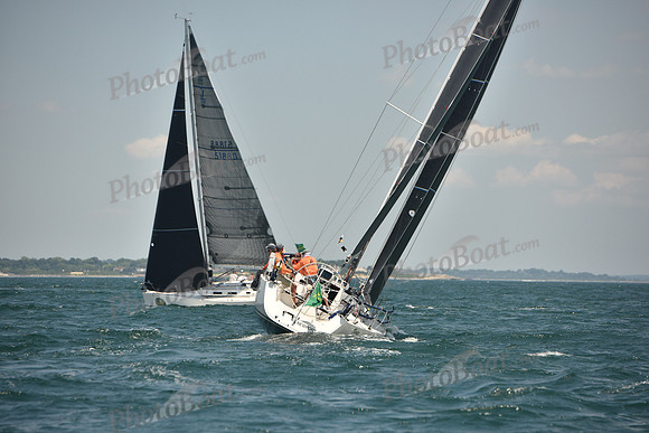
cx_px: 324
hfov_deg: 10.3
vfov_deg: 6.9
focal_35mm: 200
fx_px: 3606
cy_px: 216
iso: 320
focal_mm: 200
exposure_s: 1/1250
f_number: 5.6
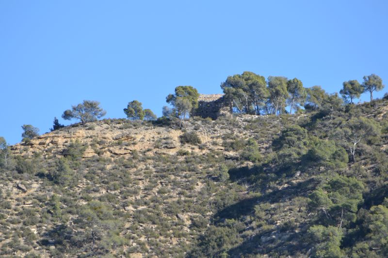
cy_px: 129
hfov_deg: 4.6
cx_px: 194
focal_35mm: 450
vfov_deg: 3.1
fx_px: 4849
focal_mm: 300
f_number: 8
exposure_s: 1/200
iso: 100
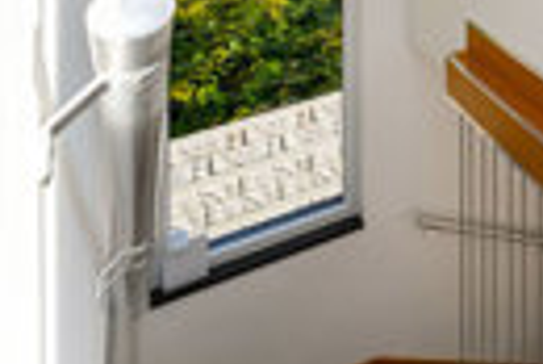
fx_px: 649
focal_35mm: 43
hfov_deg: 28.4
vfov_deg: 24.3
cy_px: -184
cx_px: 823
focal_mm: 14
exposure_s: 1/250
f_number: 7.1
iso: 200
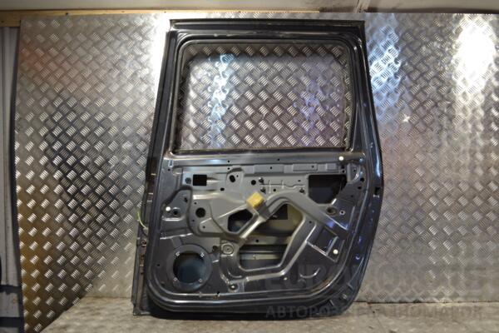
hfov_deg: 57.2
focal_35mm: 33
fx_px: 457
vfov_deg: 40.0
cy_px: 166
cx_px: 250
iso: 100
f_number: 3.8
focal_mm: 22
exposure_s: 1/30
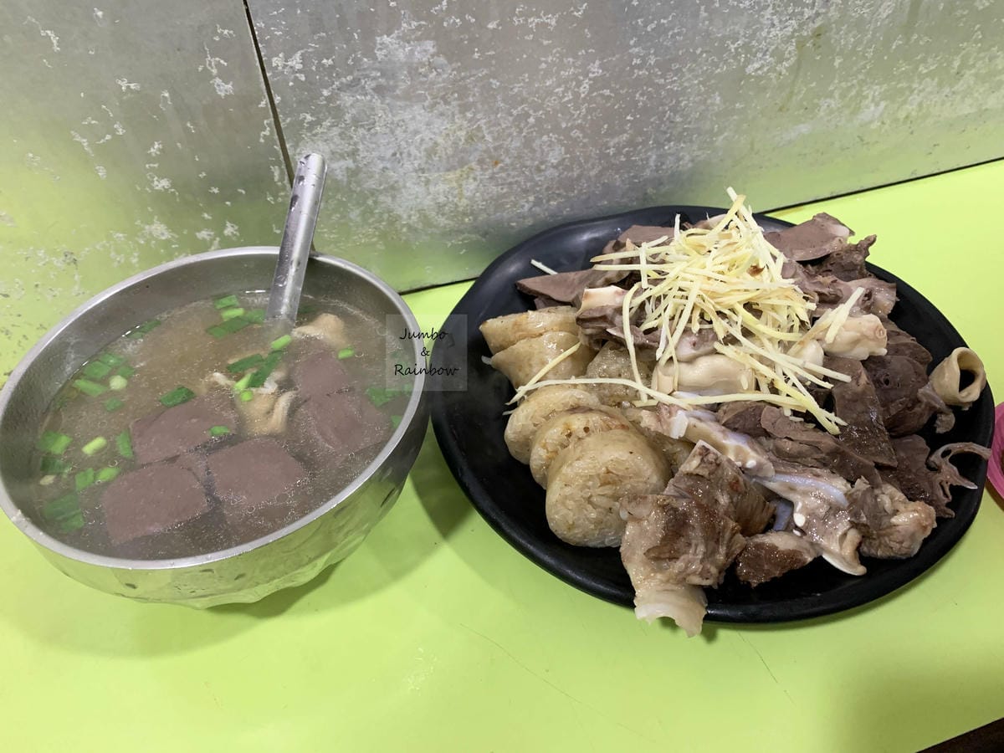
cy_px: 376
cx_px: 502
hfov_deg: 67.3
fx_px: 754
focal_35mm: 26
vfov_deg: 53.1
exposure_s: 1/49
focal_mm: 4.25
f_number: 1.8
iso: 200
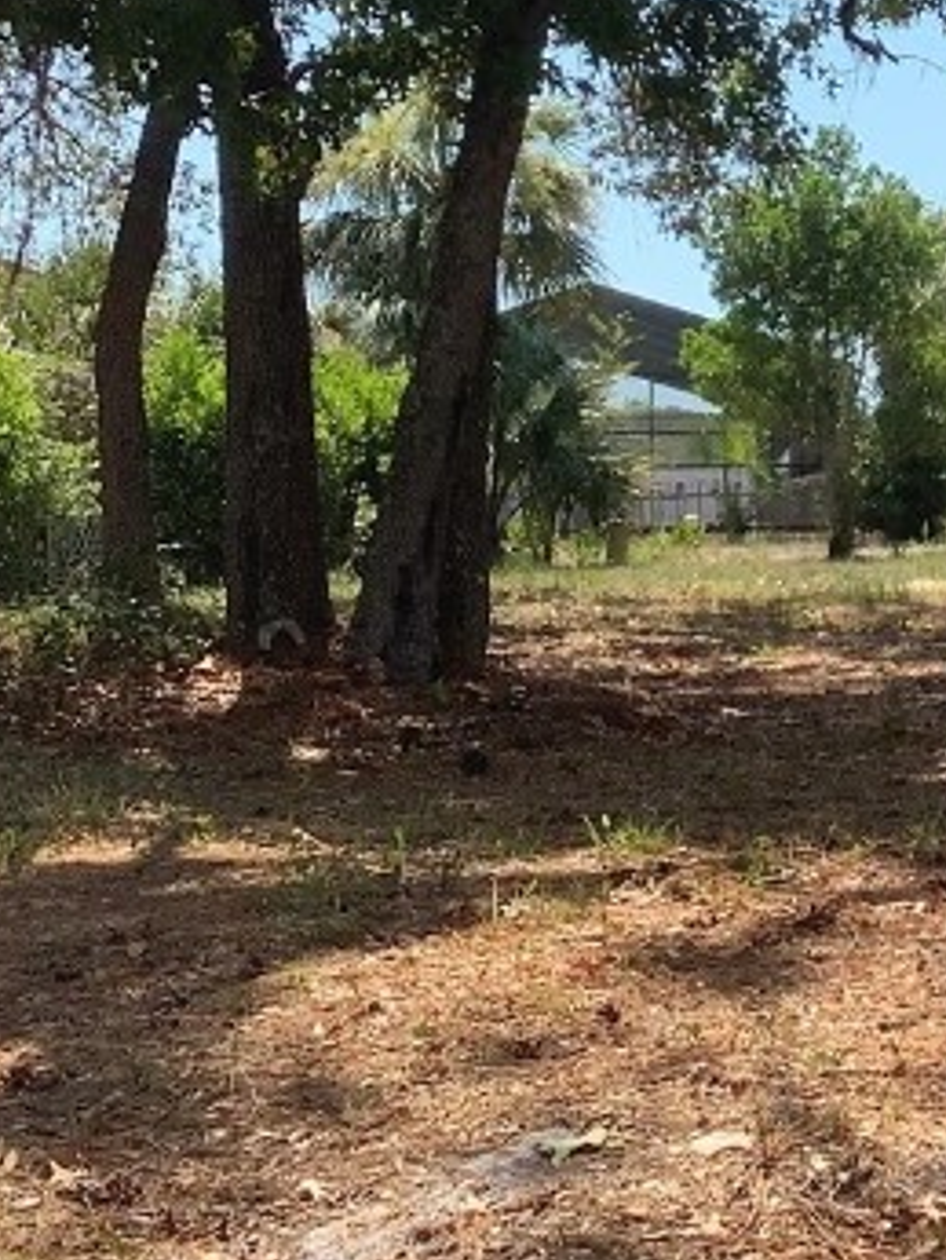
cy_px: 186
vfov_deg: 21.0
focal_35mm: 92
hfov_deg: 15.6
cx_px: 1059
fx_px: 3350
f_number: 2.4
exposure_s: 1/426
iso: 25
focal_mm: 3.3
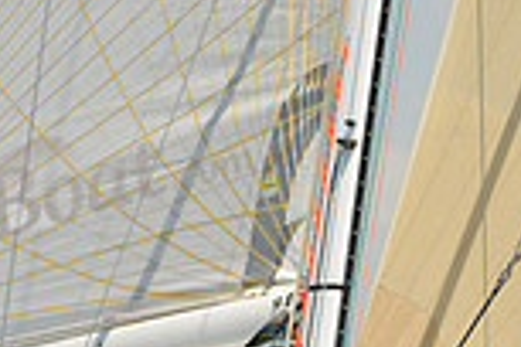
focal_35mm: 987
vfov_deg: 1.4
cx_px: 432
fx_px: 14283
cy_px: 651
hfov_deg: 2.1
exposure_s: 1/1250
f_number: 5.6
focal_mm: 260
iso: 280
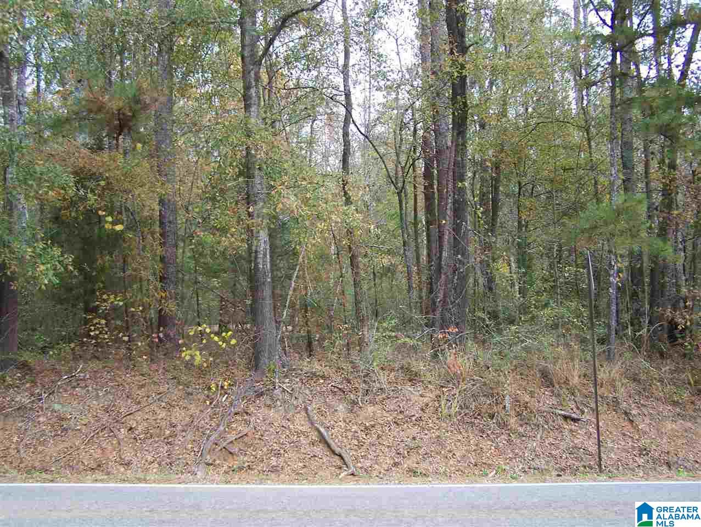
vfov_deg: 37.8
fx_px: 770
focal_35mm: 38
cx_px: 350
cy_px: 264
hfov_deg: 48.9
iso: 80
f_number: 2.8
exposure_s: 1/60
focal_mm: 6.3
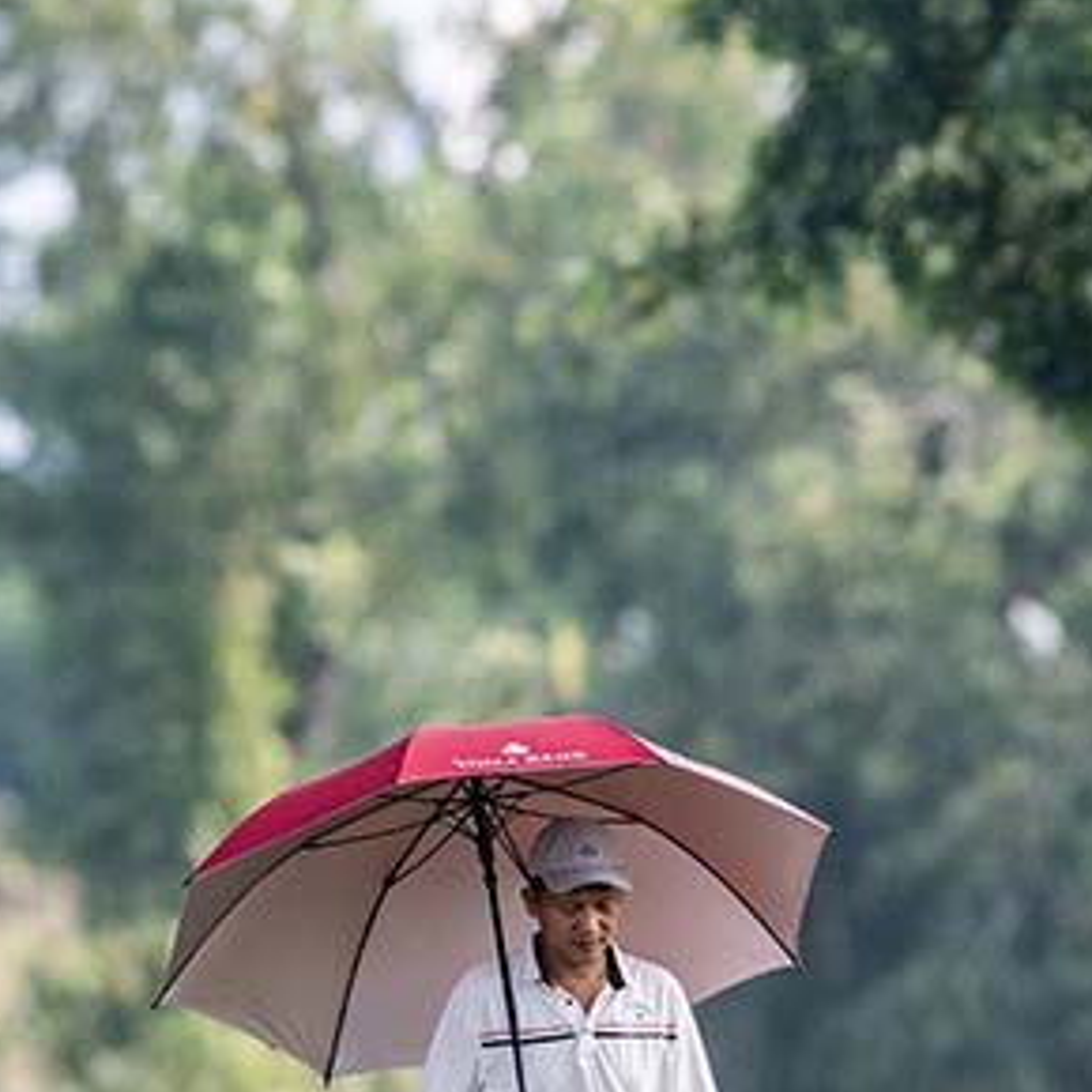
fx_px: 40152
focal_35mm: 1125
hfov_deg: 1.6
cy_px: 798
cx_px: 572
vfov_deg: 1.6
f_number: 4
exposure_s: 1/2000
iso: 900
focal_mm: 400
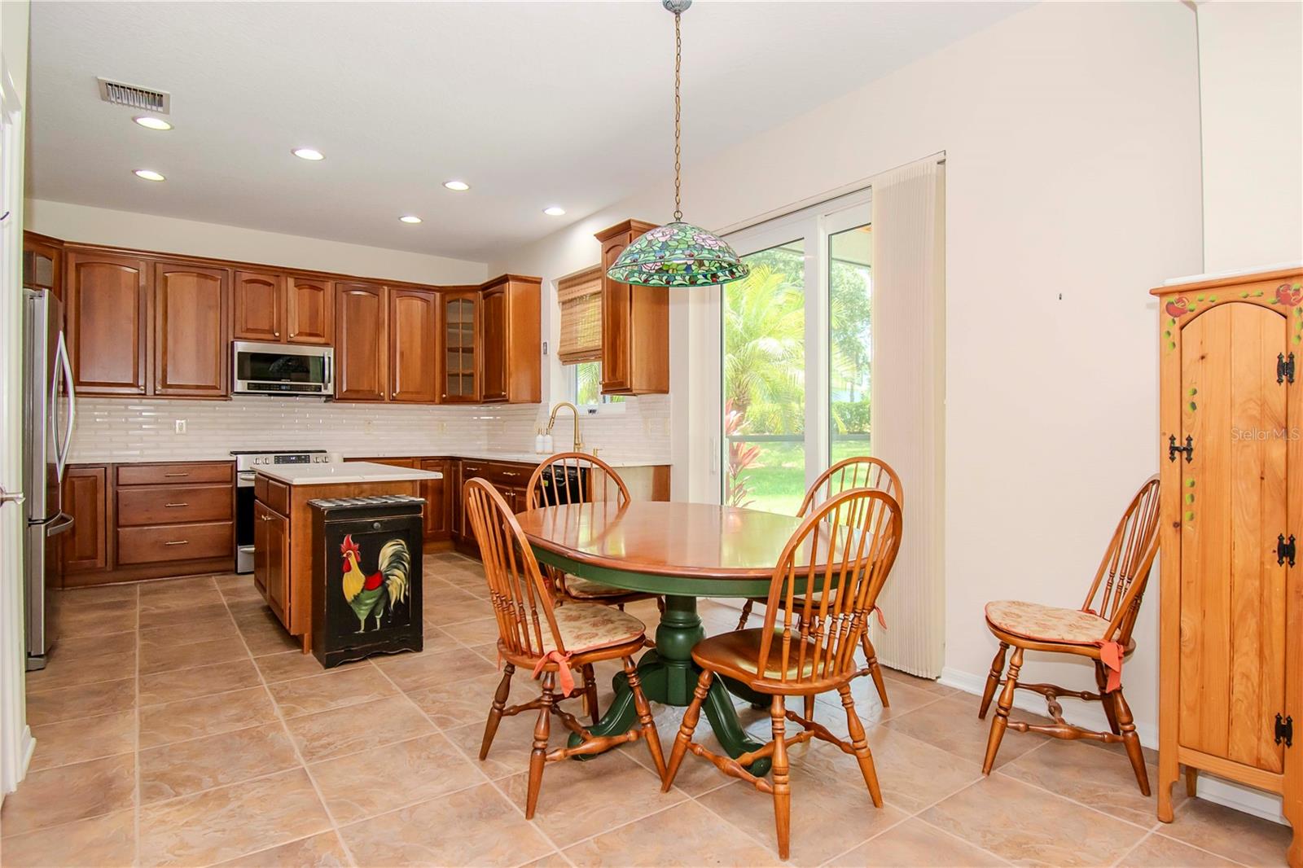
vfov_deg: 63.2
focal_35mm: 20
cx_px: 652
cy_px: 434
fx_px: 706
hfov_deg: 85.4
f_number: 6.3
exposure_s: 1/100
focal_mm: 13
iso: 640
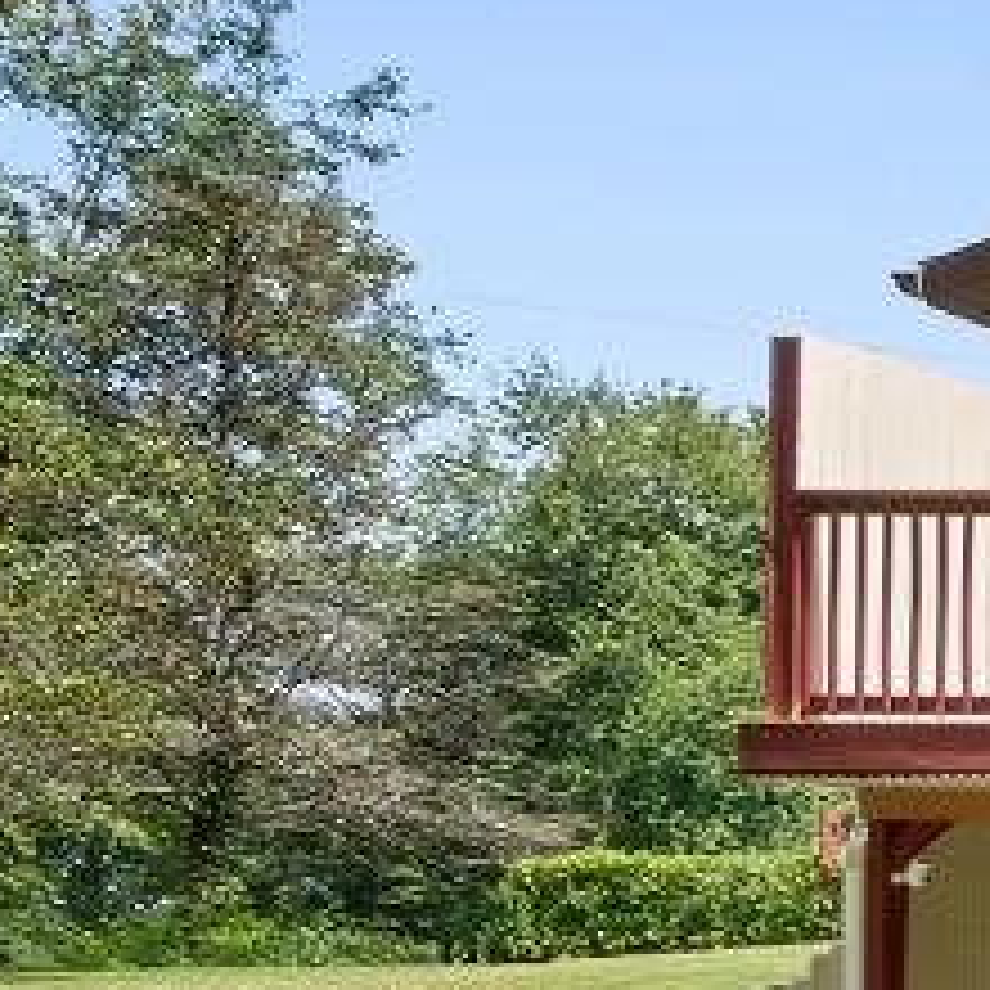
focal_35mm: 87
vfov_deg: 19.4
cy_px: 972
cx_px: 3033
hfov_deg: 11.2
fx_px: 2815
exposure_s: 1/1250
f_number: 8
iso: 400
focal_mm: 10
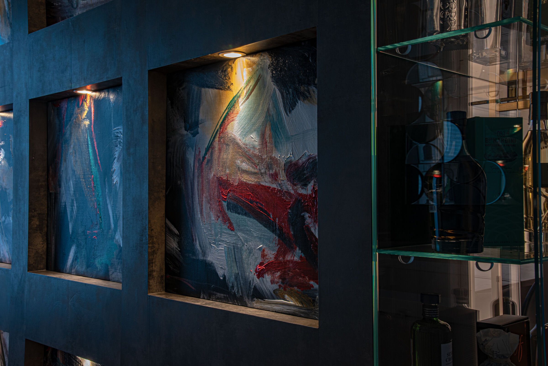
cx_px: 274
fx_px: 609
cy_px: 183
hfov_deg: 48.4
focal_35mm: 40
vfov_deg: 33.4
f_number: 18
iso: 100
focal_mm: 40
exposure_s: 1
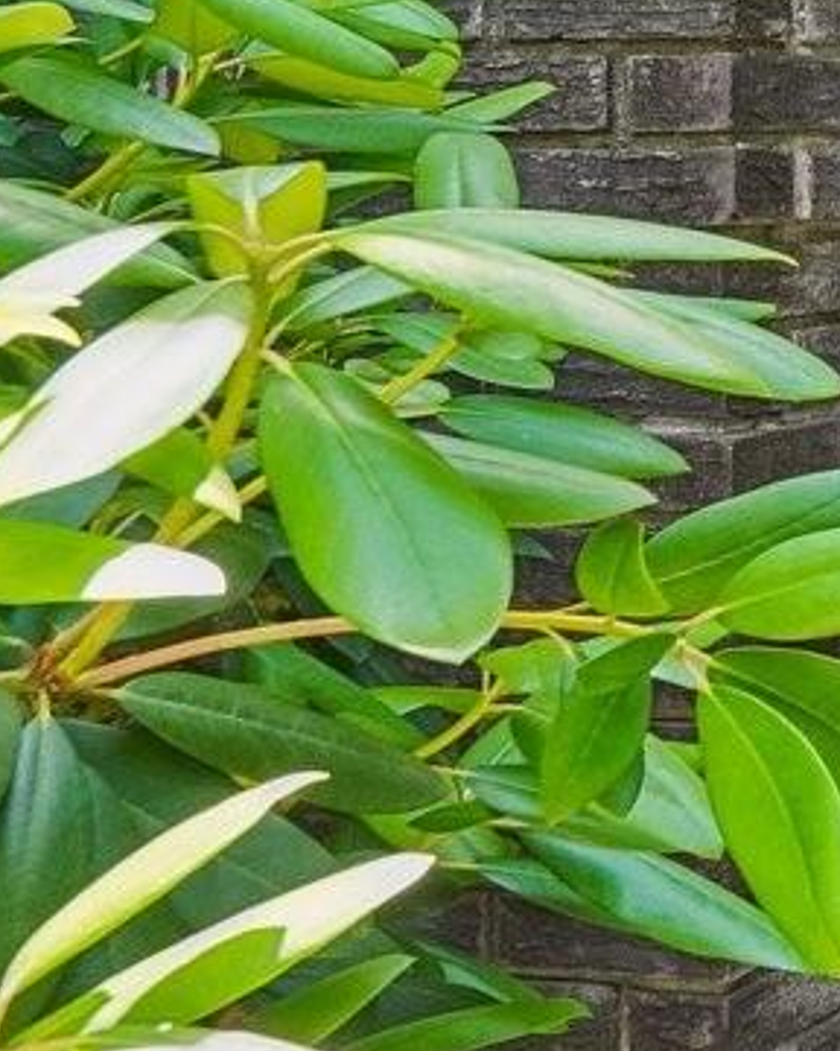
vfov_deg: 23.4
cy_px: 177
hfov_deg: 14.6
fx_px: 2486
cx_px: 1829
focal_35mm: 80
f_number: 8
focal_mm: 10
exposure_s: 1/30
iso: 320
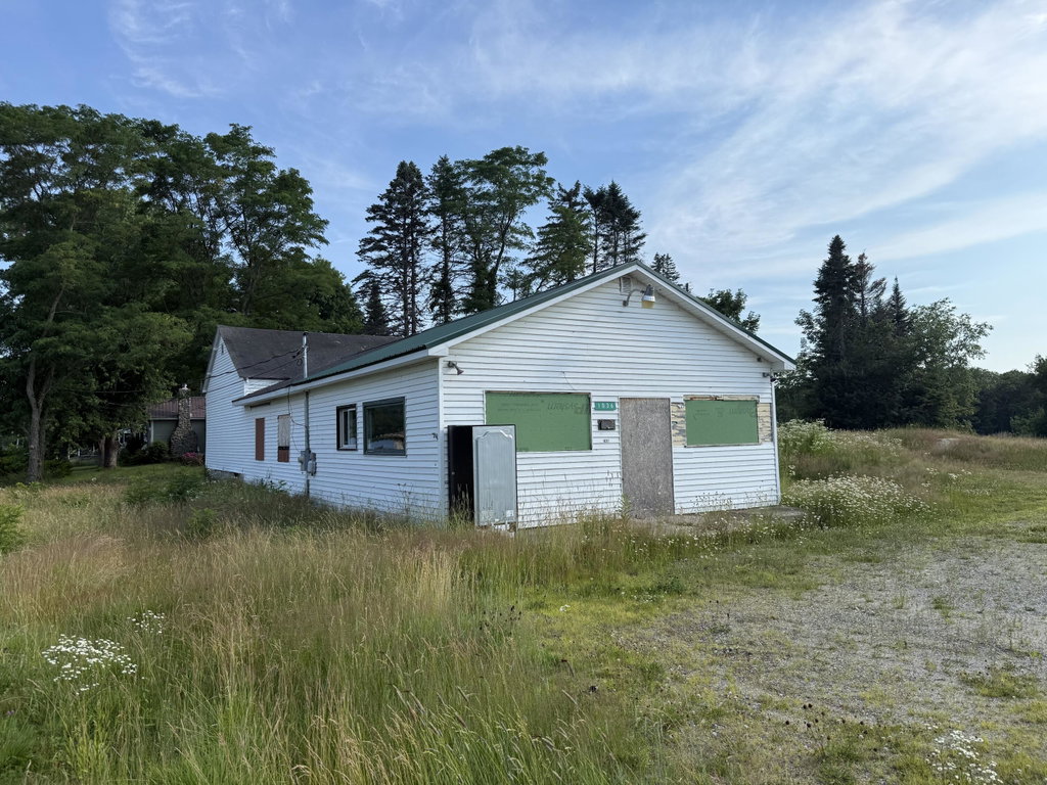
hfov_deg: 71.6
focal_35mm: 24
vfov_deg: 56.8
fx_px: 726
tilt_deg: +3.9
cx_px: 524
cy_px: 392
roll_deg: +1.5
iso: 80
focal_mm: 6.76
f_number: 1.78
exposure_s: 1/4167
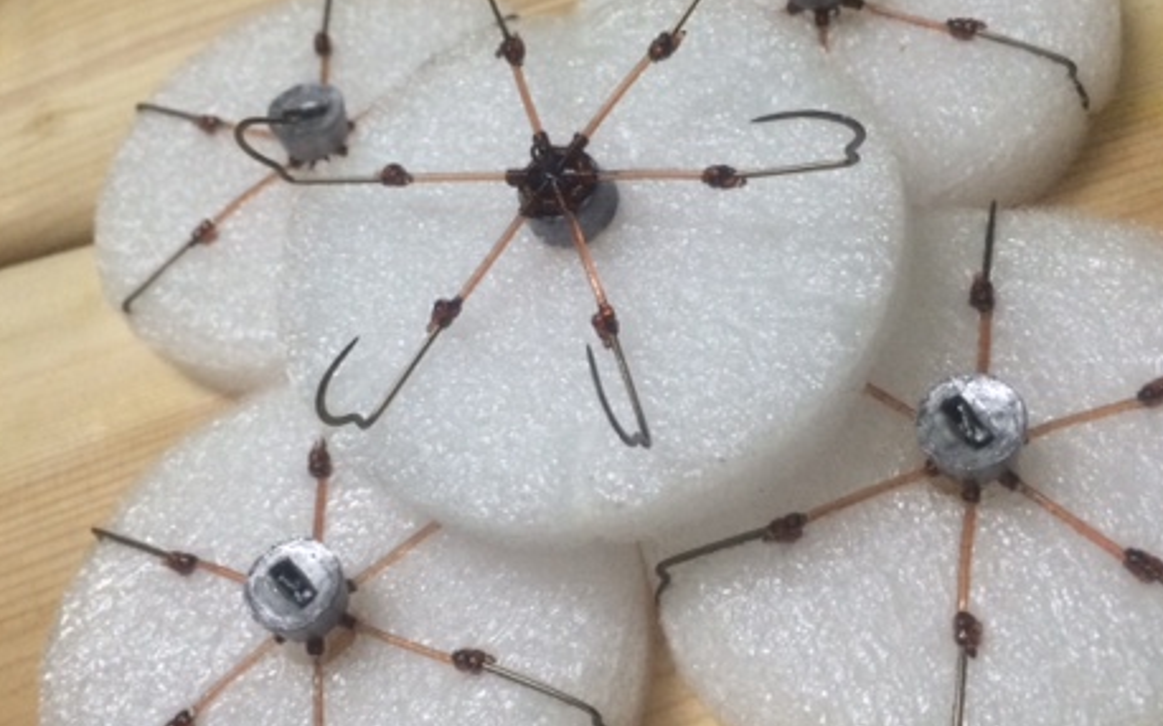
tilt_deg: -54.0
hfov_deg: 46.2
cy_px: 340
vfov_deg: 29.8
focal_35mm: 43
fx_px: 1363
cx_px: 551
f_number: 2.2
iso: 200
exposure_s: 1/33
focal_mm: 4.15
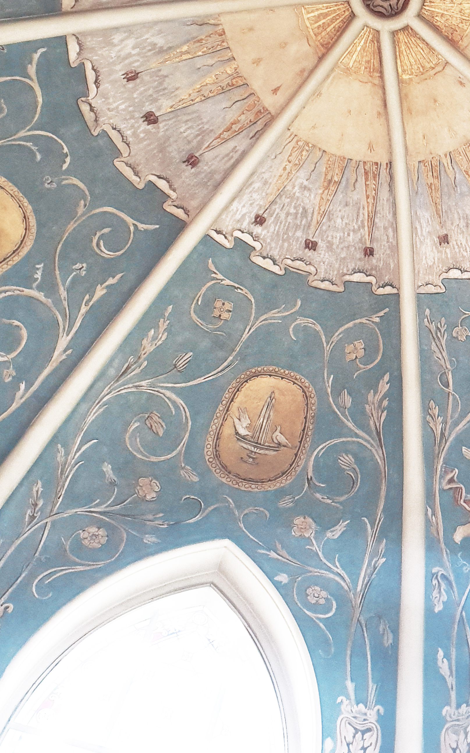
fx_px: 881
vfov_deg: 45.4
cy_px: 237
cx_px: 426
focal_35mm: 43
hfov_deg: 28.7
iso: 320
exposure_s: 1/33
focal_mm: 4.3
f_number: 1.5
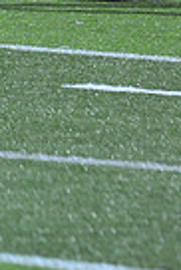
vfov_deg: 1.7
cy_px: -292
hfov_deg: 1.2
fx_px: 8981
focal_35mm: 1194
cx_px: 8
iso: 6400
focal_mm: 280
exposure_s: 1/200
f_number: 5.6
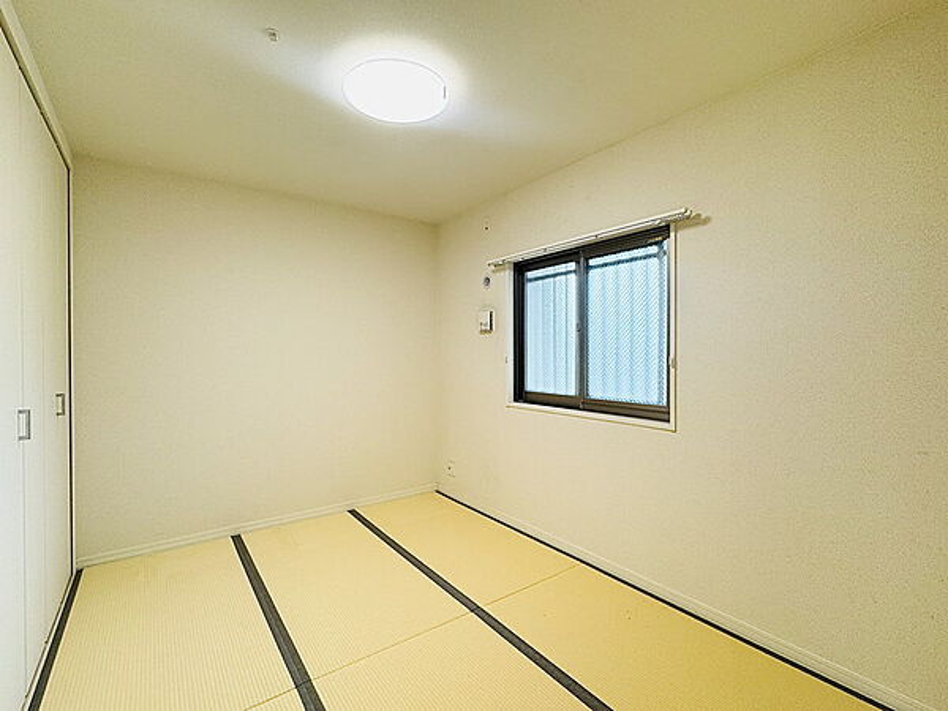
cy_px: 356
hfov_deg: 94.5
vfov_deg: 78.1
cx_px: 474
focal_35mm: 16
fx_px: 438
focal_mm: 2.22
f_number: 2.2
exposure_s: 1/120
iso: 64
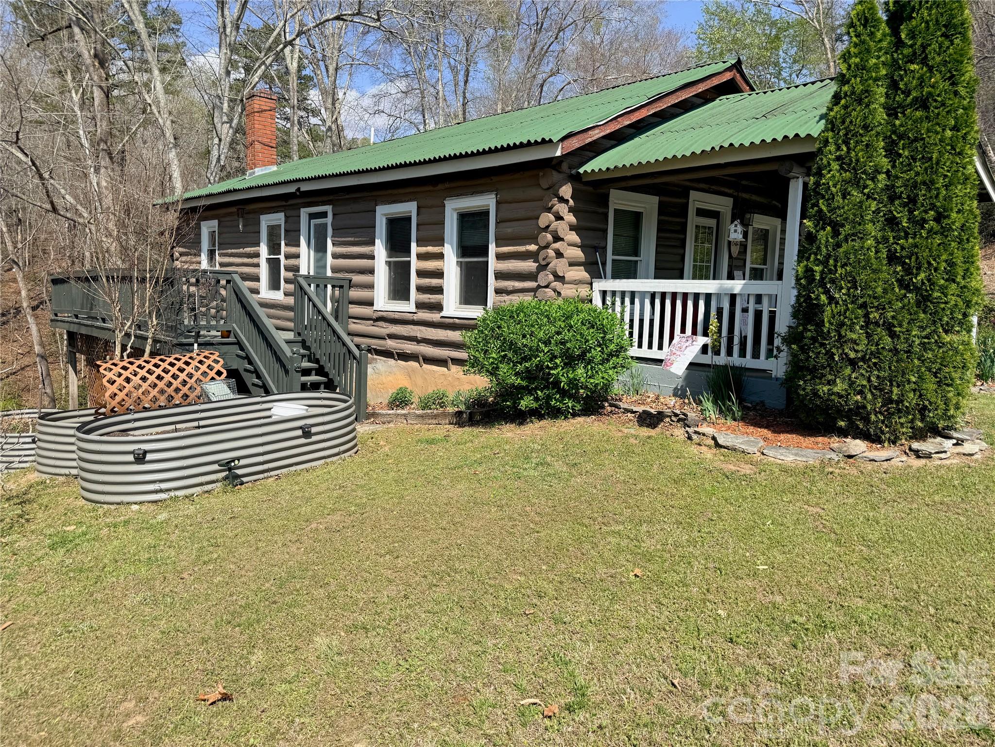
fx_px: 690
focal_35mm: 24
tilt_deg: -6.3
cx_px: 498
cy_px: 374
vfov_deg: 56.8
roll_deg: -2.0
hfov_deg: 71.6
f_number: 1.78
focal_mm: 6.76
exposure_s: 1/3584
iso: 80
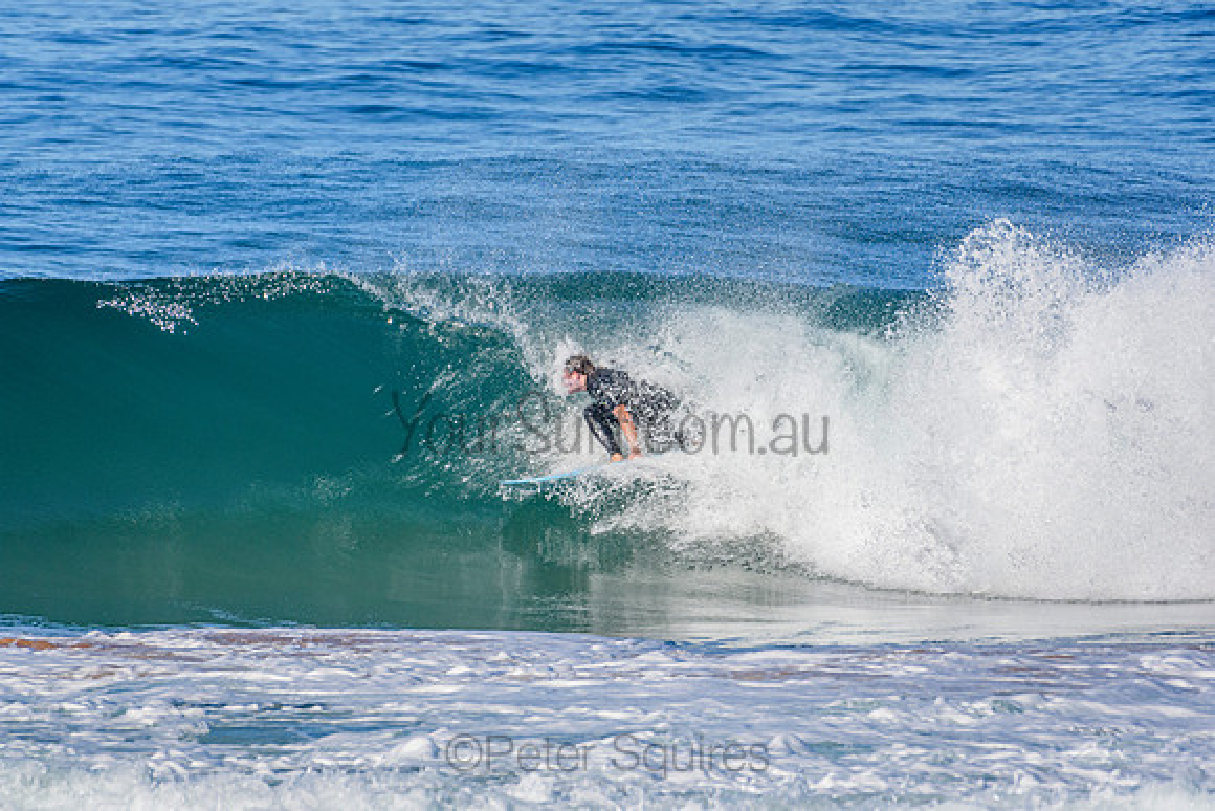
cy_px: 406
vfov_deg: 1.8
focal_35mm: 750
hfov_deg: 2.7
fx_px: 25317
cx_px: 608
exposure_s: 1/2000
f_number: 5.6
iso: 320
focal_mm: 500
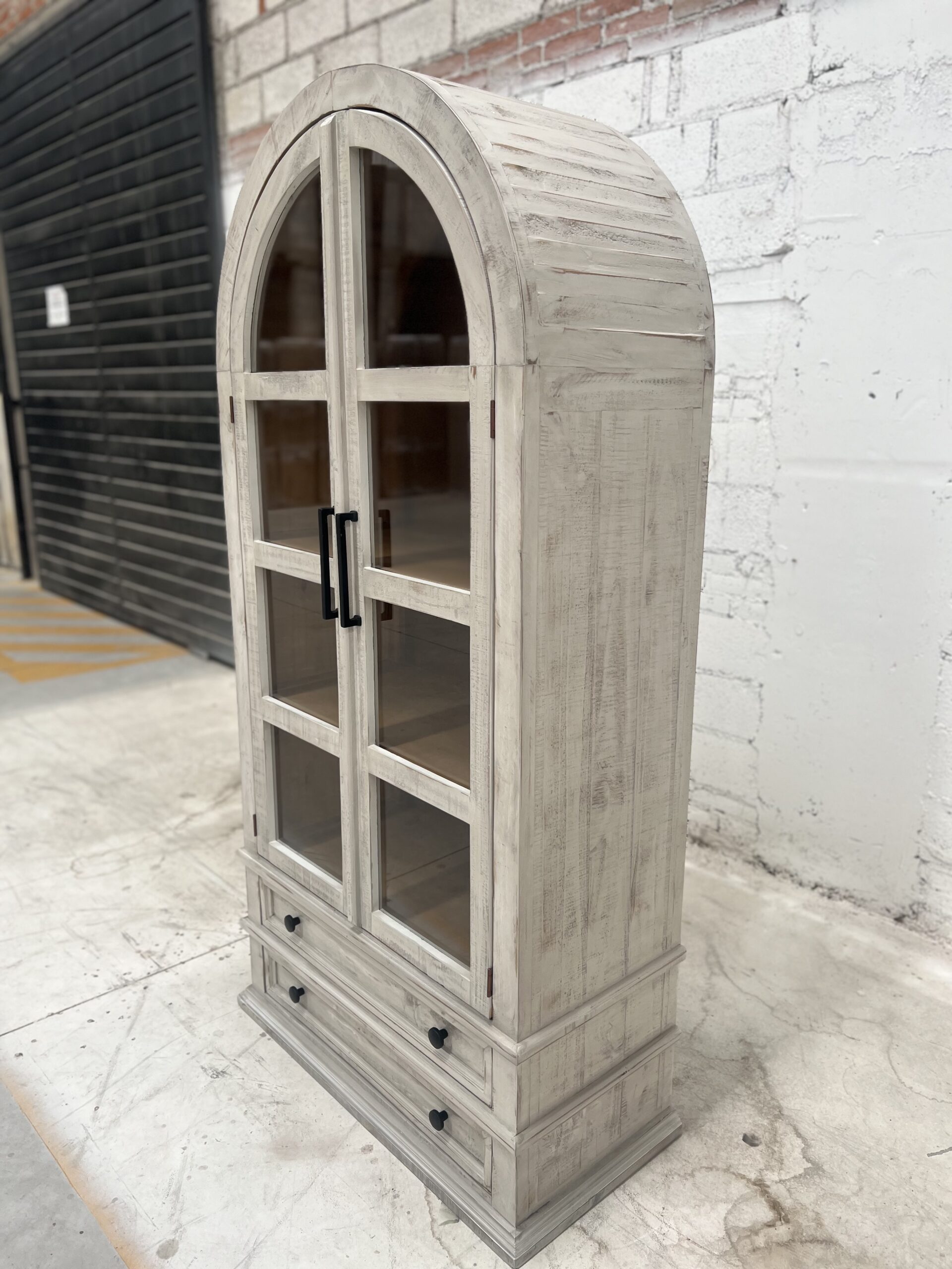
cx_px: 476
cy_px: 634
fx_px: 953
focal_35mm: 26
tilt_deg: -13.5
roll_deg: -0.4
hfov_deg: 53.1
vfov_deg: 67.3
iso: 40
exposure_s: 1/178
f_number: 1.5
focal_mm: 5.7
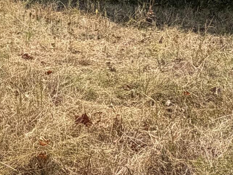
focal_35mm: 65
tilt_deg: -1.9
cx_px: -30
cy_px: -52
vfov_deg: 20.6
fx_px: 438
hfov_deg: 27.1
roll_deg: +1.4
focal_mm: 2.22
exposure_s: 1/770
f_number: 2.2
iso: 40
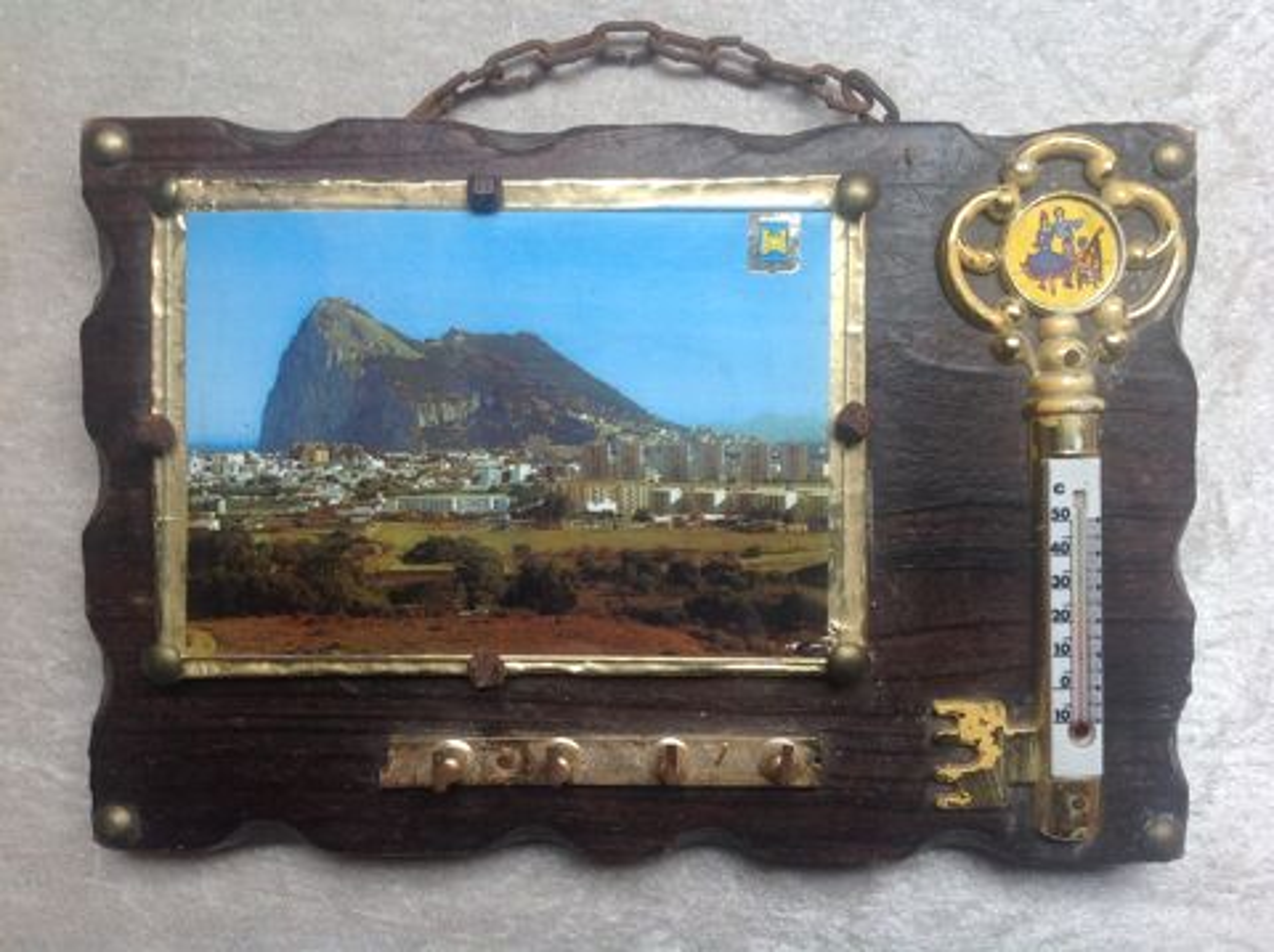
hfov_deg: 52.7
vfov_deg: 40.6
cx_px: 637
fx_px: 1287
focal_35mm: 35
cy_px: 476
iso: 100
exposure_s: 1/120
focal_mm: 4.28
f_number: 2.4
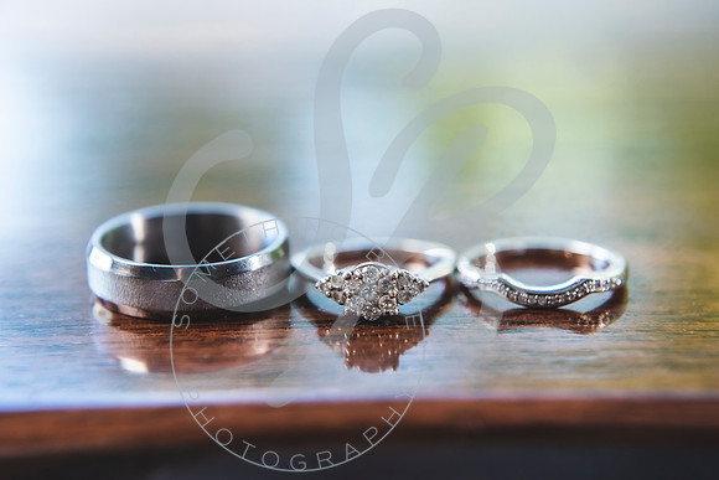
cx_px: 360
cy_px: 240
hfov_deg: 33.4
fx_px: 1199
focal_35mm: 60
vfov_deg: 22.6
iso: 1000
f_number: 5.6
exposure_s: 1/125
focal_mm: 60
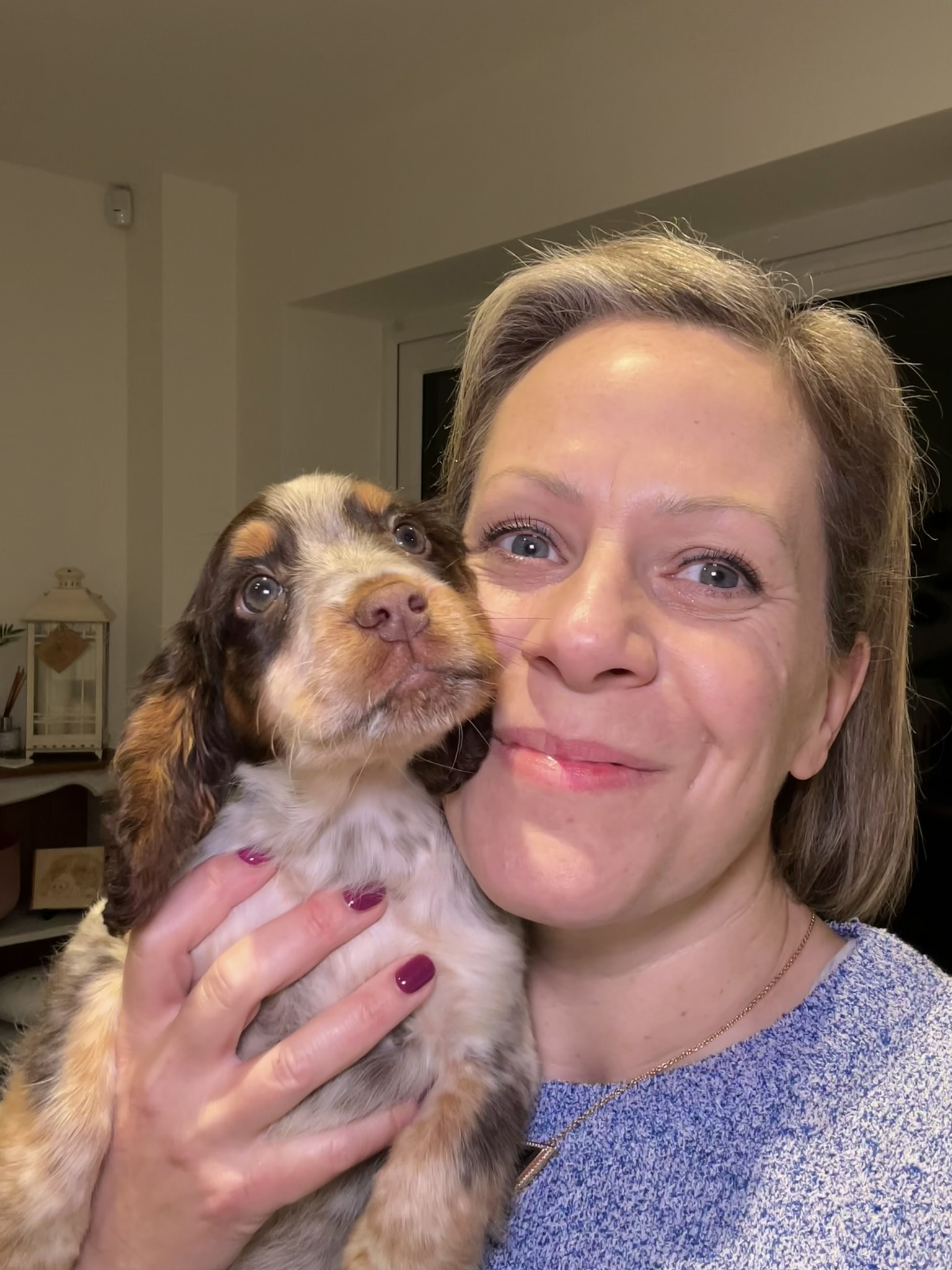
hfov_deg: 46.8
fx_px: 1100
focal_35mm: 30
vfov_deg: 60.0
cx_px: 476
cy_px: 635
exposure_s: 1/50
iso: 64
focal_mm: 2.69
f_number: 1.9
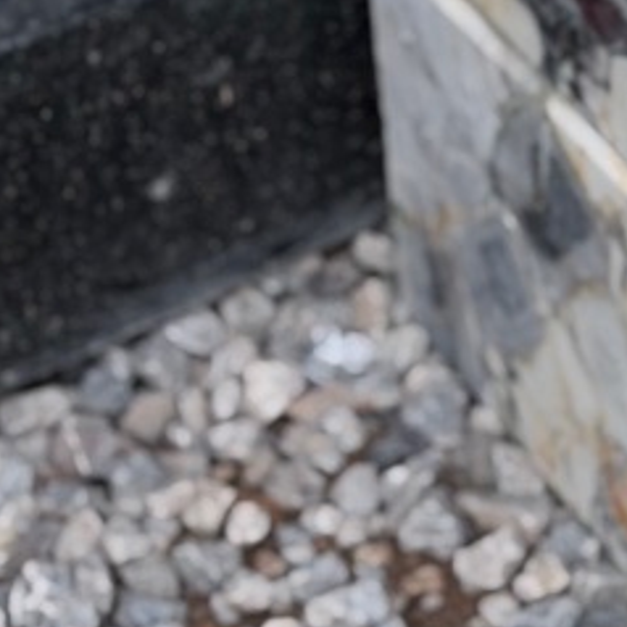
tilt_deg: -35.5
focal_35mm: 214
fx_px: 4385
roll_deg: -1.1
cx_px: 909
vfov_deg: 8.1
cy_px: -198
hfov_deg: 8.0
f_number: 1.78
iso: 64
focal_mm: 6.76
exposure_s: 1/951
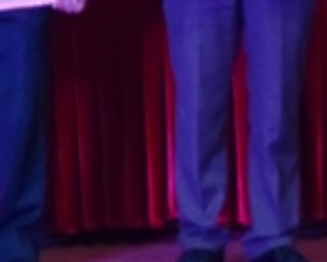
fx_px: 3253
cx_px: -811
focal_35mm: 336
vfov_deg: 4.5
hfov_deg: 5.3
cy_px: -278
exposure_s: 1/125
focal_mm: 29
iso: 1800
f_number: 4.2
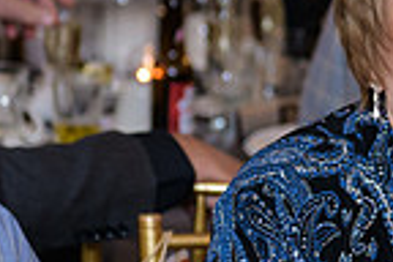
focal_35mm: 250
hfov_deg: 8.2
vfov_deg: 5.5
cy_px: 116
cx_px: 374
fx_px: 2729
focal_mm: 62
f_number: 3.2
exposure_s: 1/125
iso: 800
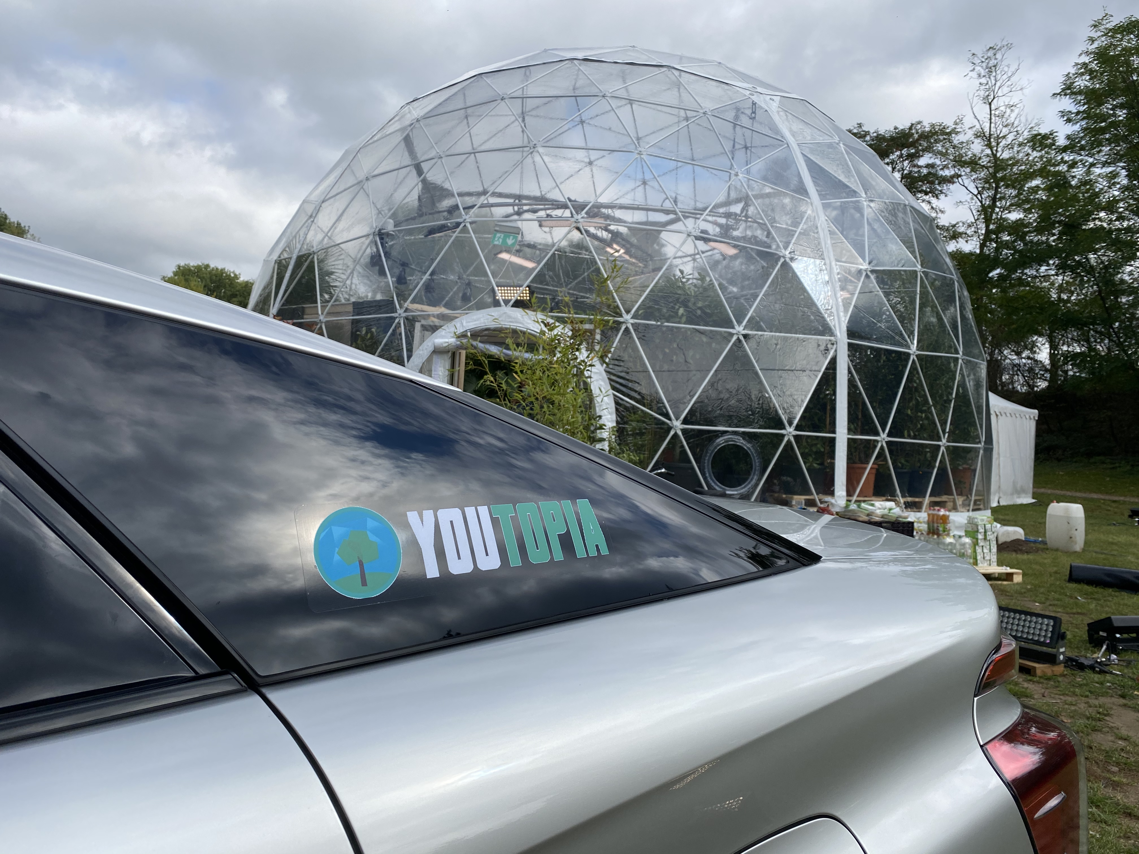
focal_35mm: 26
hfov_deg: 67.3
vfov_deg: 53.1
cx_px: 570
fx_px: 856
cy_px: 427
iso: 32
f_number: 1.8
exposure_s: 1/3125
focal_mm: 4.25
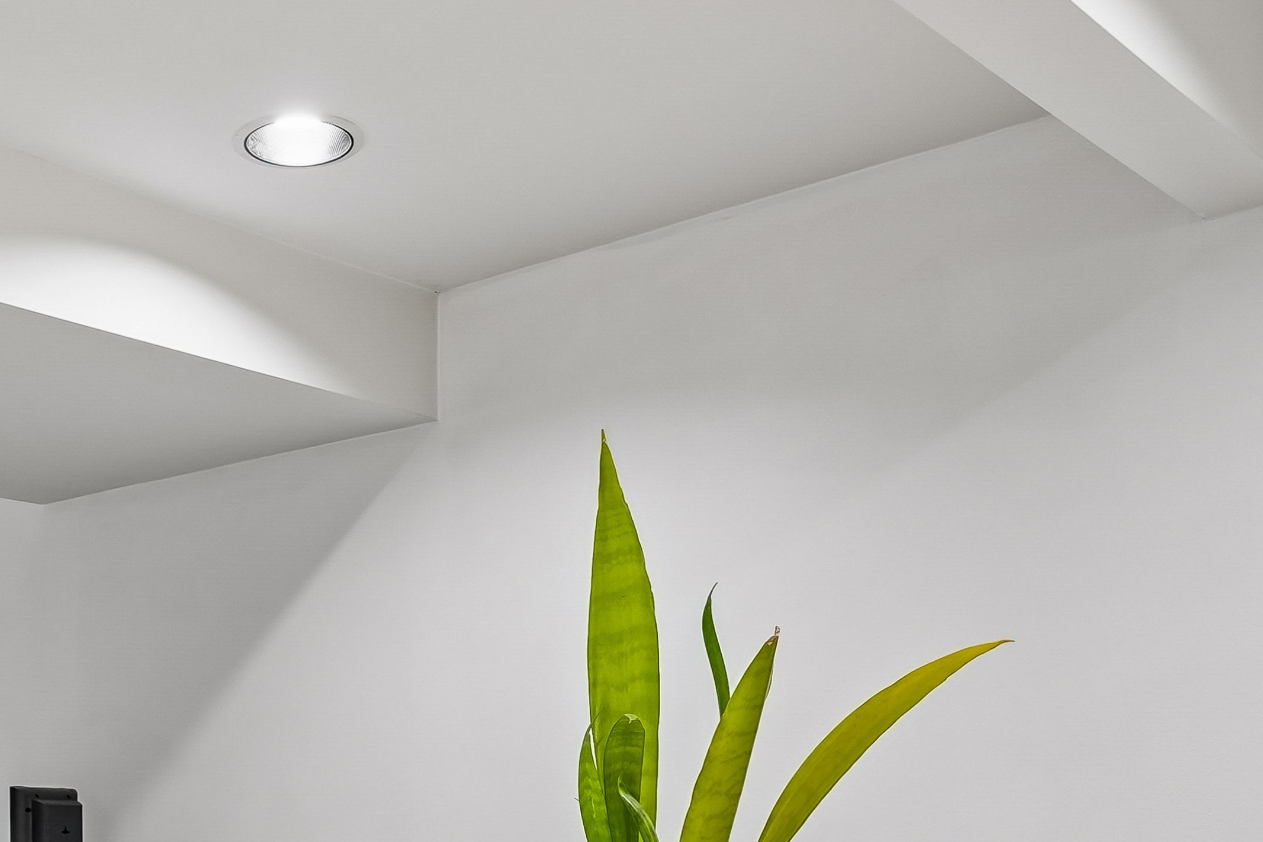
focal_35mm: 46
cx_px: 164
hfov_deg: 40.1
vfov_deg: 26.6
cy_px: 954
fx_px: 1614
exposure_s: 1/8
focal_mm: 14
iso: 250
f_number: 8
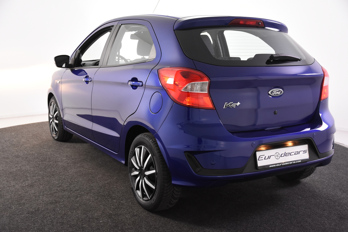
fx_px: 406
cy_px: 116
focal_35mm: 42
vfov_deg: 31.9
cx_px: 174
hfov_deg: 46.4
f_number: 4
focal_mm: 28
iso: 1600
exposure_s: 1/60
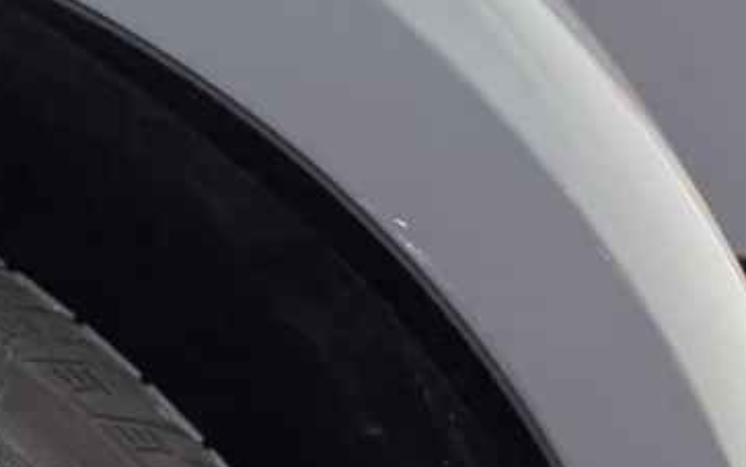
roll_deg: -0.2
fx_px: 2440
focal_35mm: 120
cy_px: 1207
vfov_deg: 9.4
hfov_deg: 14.8
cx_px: -652
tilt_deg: -13.4
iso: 125
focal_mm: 6.76
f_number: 1.78
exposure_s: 1/50
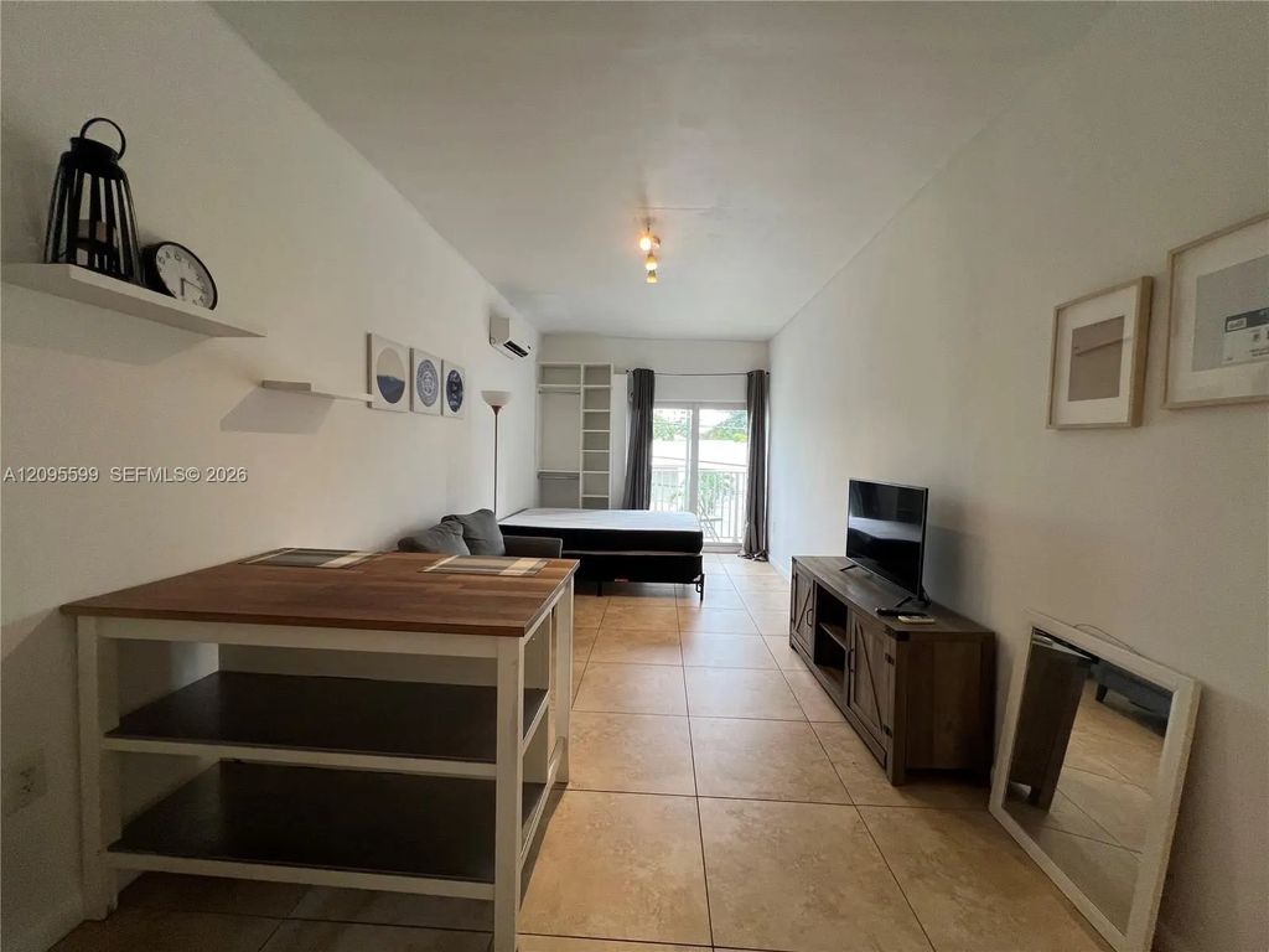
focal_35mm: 13
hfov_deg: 106.2
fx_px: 477
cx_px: 634
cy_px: 476
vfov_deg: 89.9
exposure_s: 1/120
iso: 125
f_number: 1.8
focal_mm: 1.57
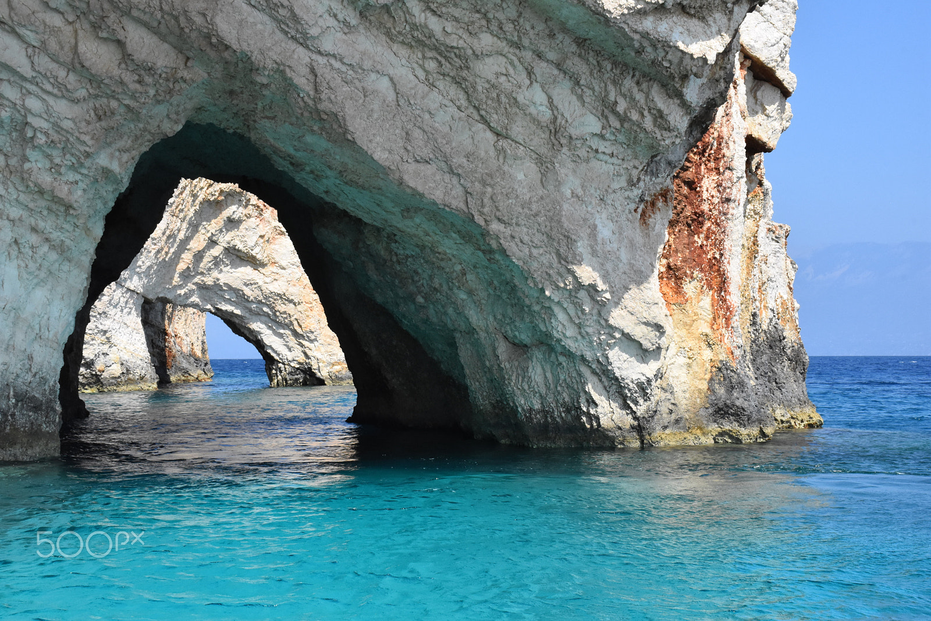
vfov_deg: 22.6
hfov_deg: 33.4
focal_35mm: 60
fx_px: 1551
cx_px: 466
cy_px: 310
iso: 1600
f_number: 16
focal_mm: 40
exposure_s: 1/1000
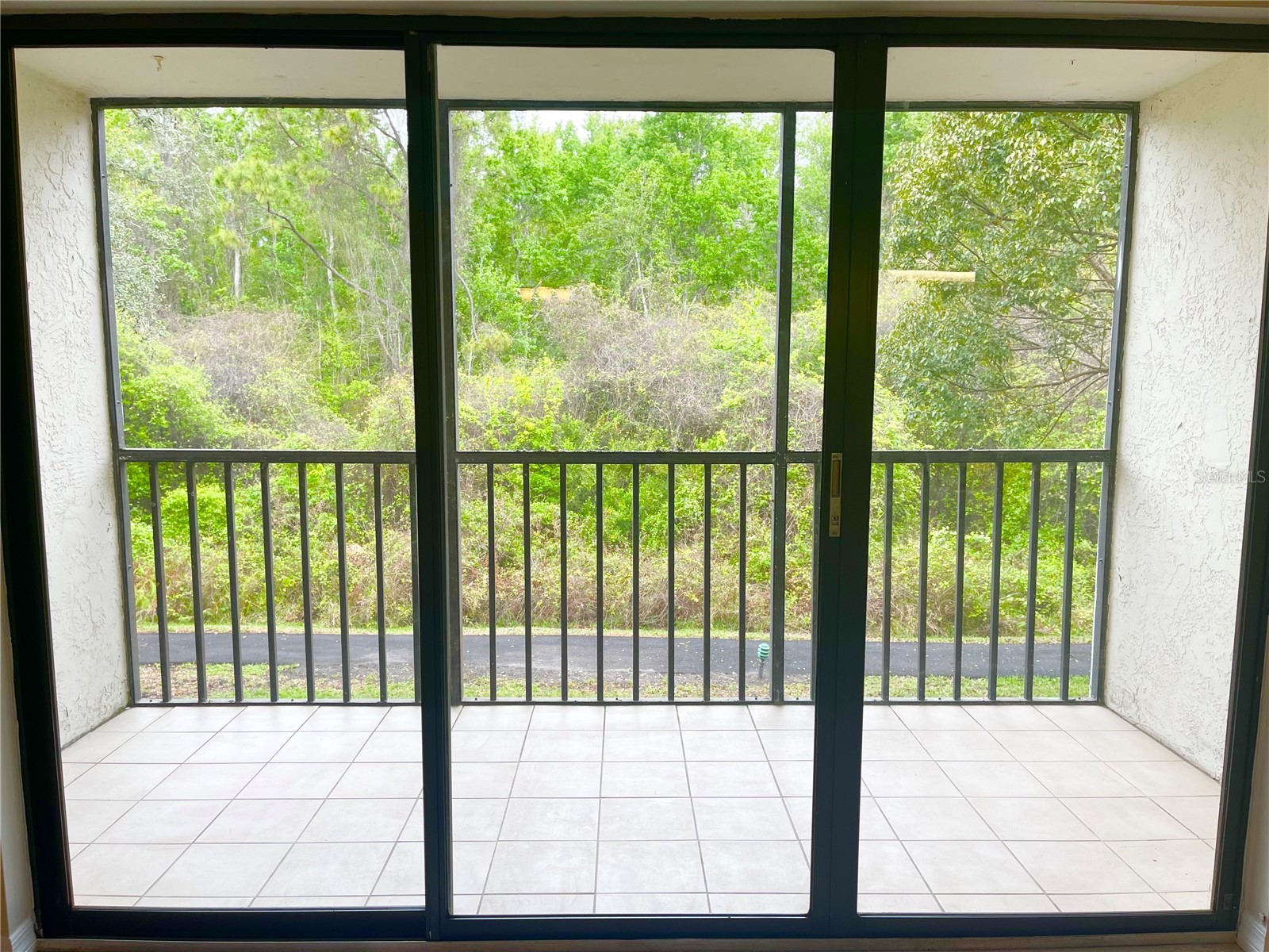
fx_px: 953
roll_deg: -0.3
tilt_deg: -8.2
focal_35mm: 26
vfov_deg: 53.1
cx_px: 634
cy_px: 476
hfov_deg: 67.3
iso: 50
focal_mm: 5.1
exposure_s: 1/120
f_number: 1.6
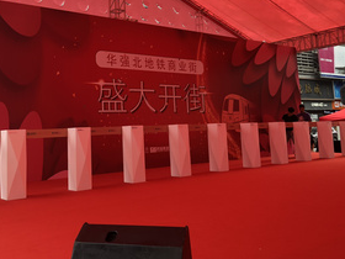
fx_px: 399
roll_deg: +2.4
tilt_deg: +8.2
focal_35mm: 40
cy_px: 80
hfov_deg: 46.6
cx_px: 140
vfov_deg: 35.5
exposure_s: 1/197
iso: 20
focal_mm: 4
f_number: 1.8
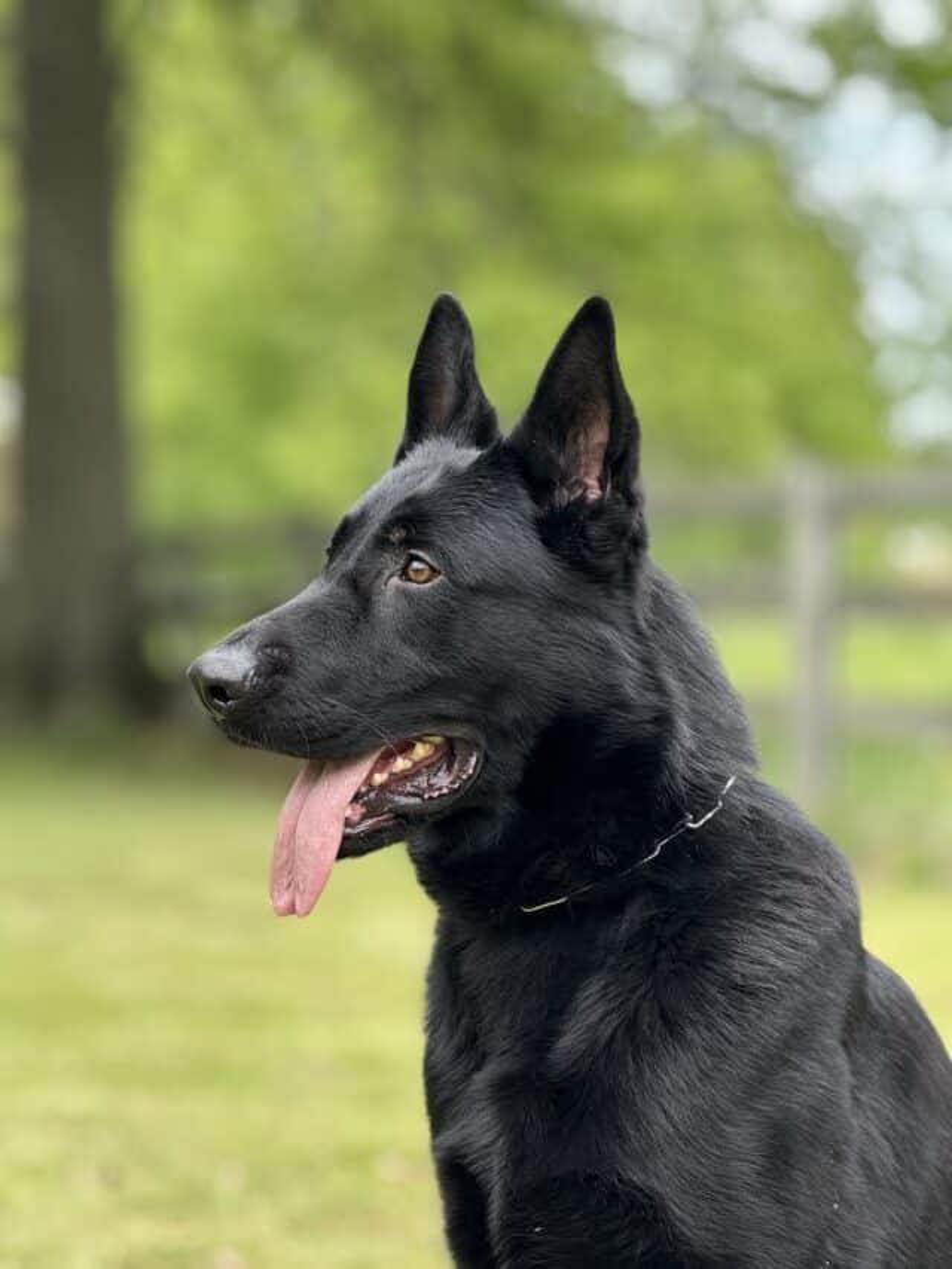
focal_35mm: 120
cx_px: 476
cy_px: 634
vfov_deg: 16.4
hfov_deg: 12.4
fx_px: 4399
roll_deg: -0.2
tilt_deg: -0.3
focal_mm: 15.66
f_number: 2.8
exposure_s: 1/327
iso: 64
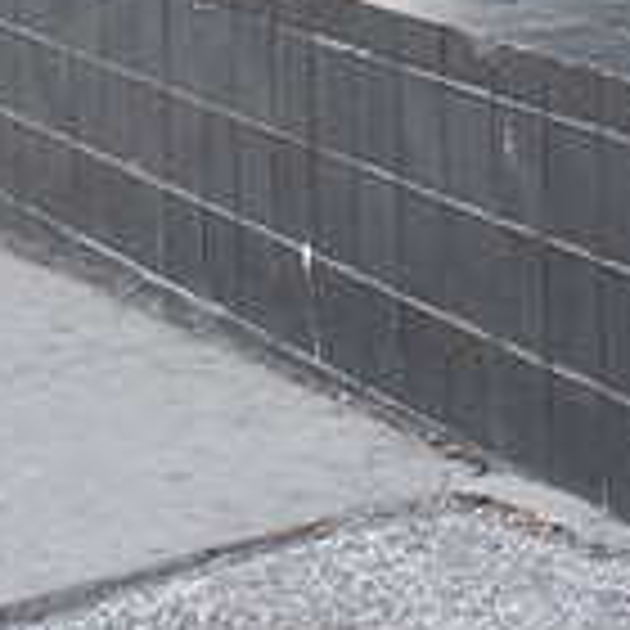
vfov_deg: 10.4
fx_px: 3372
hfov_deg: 10.2
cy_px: -196
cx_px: 1066
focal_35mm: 164
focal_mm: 31
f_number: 6.3
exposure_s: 1/60
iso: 200
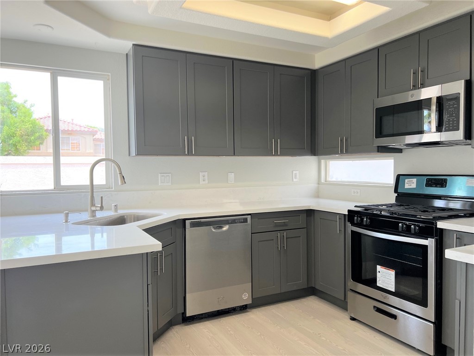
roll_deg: +1.0
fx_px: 356
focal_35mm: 26
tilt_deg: -2.5
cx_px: 237
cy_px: 178
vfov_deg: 53.1
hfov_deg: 67.3
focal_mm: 5.7
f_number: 1.5
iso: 50
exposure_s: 1/342
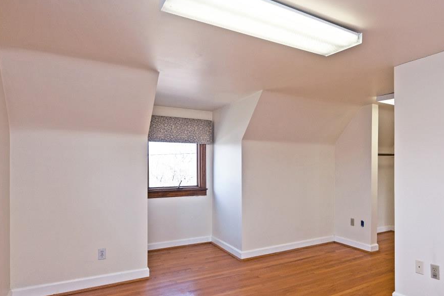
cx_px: 278
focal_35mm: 24
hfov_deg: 72.5
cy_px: 169
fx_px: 296
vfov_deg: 52.9
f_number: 5.6
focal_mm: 14
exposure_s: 1/125
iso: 160
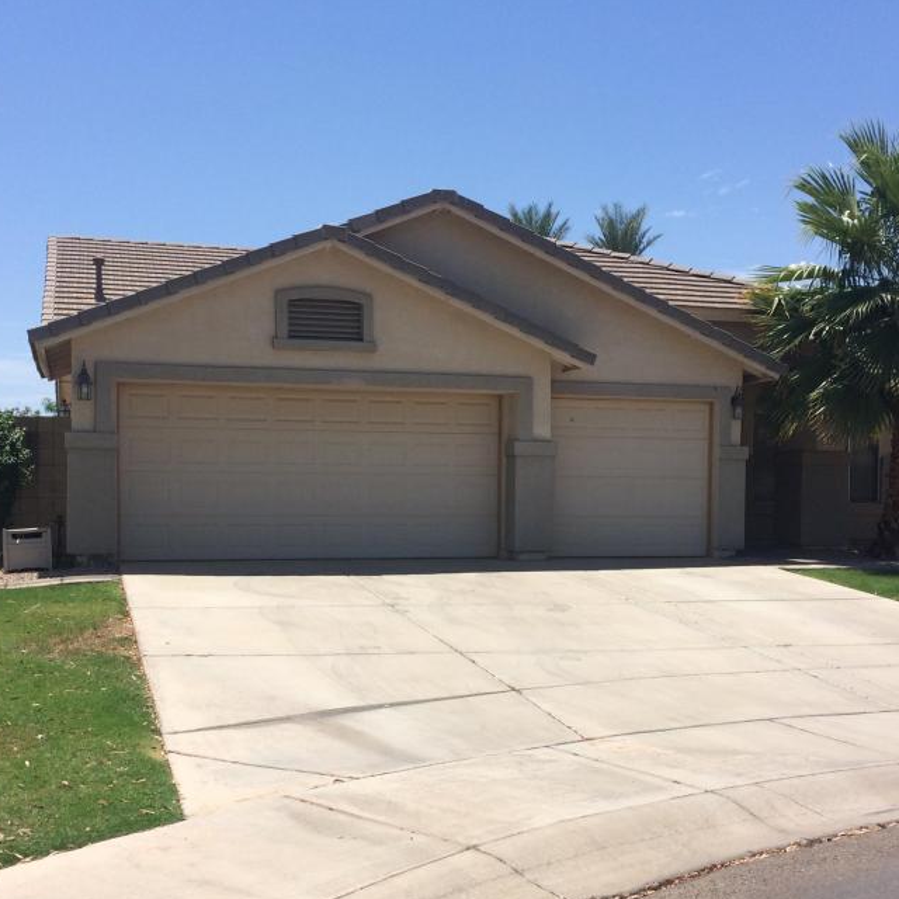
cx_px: 430
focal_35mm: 41
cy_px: 534
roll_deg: +1.1
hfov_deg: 40.9
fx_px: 1205
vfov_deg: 40.8
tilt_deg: -1.9
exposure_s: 1/2933
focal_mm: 4.15
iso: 32
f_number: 2.2
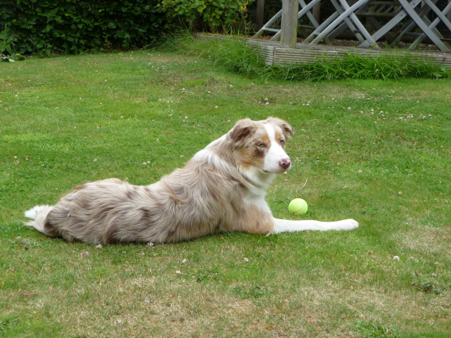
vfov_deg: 19.1
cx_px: 226
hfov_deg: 25.3
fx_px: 1003
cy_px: 169
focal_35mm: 77
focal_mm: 13.1
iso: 100
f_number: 4.6
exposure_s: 1/160
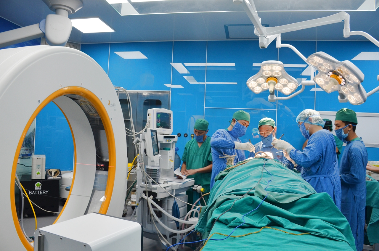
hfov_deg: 67.5
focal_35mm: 27
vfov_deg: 47.7
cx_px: 190
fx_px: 284
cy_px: 126
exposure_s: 1/125
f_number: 5.6
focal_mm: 18
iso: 400
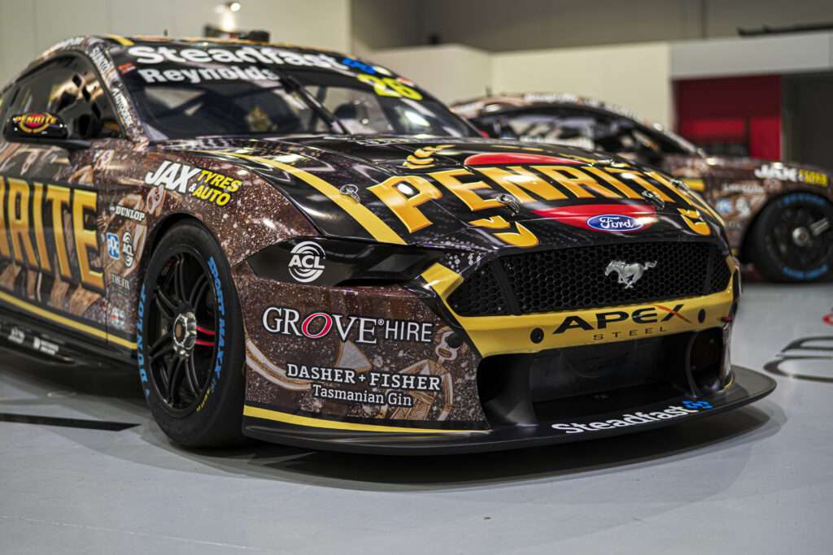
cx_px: 416
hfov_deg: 39.6
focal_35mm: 50
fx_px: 1157
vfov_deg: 27.0
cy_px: 278
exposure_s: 1/125
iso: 160
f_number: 1.4
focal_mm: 50
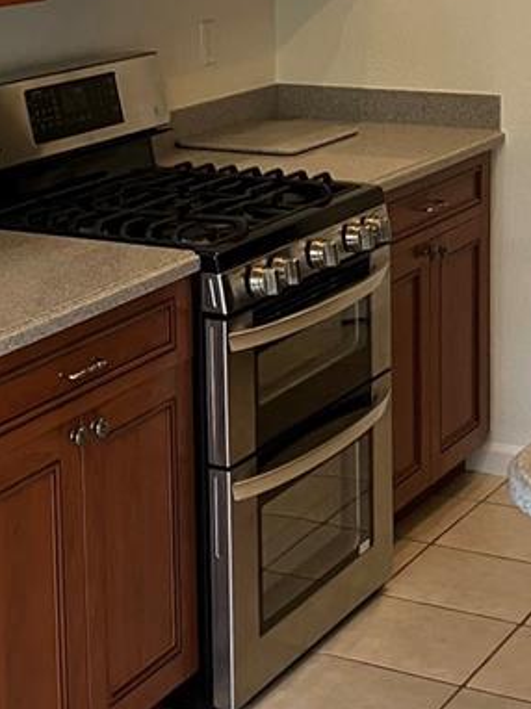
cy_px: 134
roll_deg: +0.4
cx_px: 89
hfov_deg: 16.6
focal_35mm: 88
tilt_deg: -7.3
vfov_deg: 22.0
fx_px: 1802
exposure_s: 1/60
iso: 160
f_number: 1.8
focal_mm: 3.99
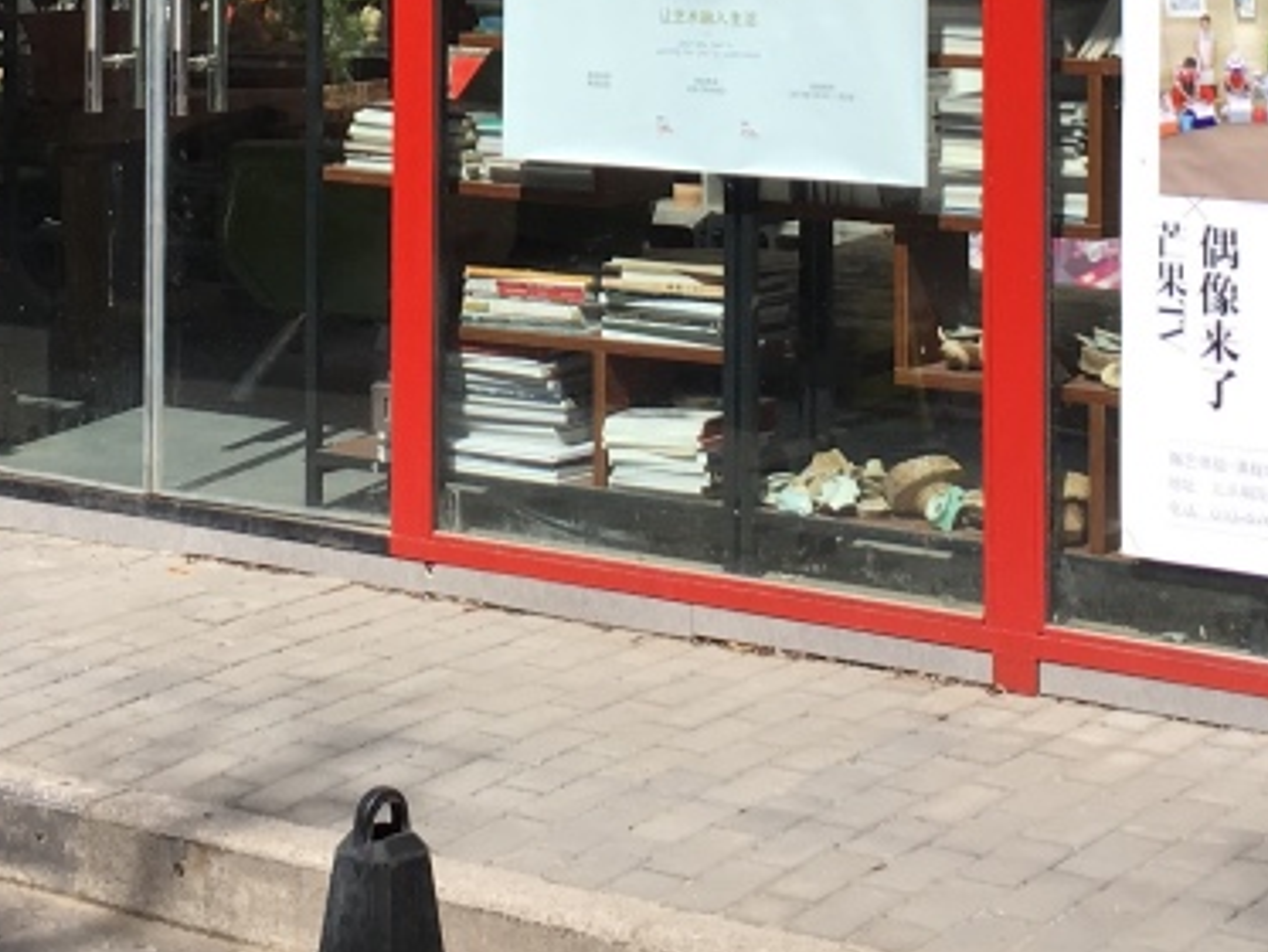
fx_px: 3444
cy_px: -141
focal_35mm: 94
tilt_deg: -0.2
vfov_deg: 15.3
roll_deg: -0.2
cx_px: 427
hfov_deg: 20.8
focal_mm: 4.15
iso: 25
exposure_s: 1/1166
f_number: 2.2
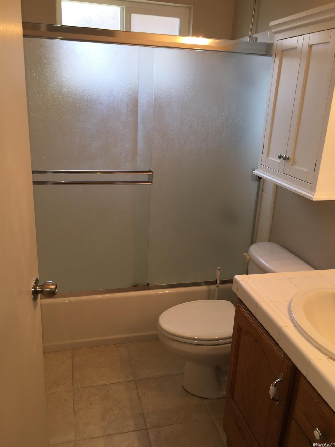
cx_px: 168
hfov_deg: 48.2
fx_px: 374
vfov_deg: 61.7
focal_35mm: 29
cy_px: 224
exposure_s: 1/30
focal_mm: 4.15
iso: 32
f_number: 2.2
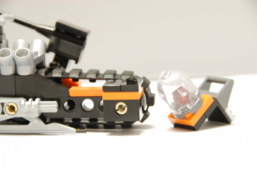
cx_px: 128
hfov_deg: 6.9
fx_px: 2145
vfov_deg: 4.6
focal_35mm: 300
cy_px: 86
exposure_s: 1.6
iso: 100
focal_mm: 200
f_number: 10
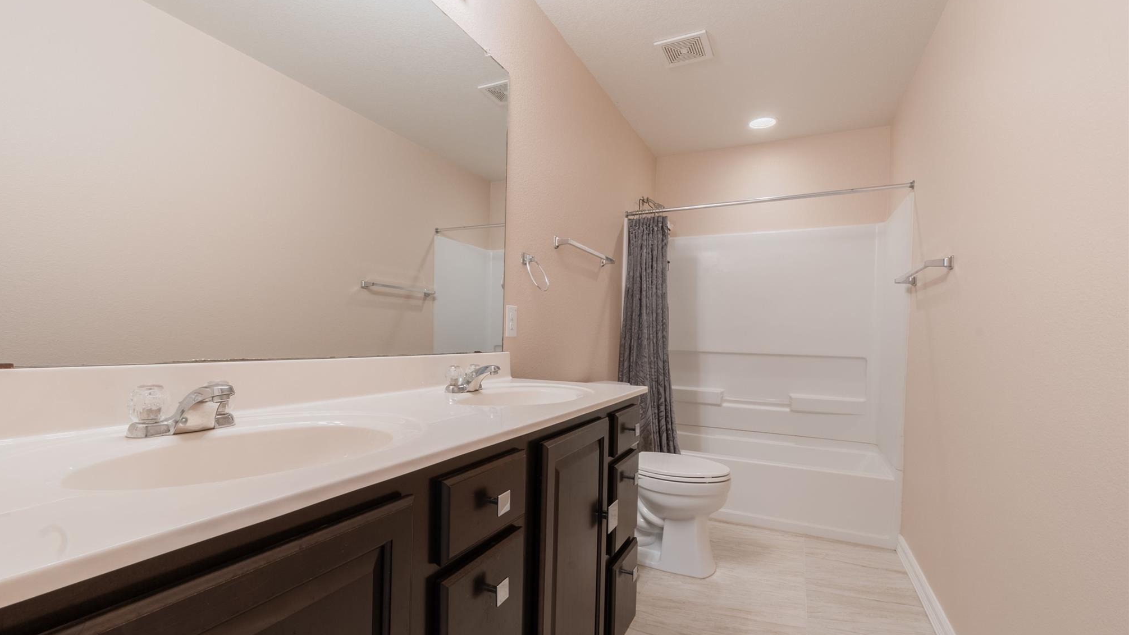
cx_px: 555
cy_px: 342
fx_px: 479
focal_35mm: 16
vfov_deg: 67.0
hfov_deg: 99.4
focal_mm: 10
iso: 100
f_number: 16
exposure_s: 1/4
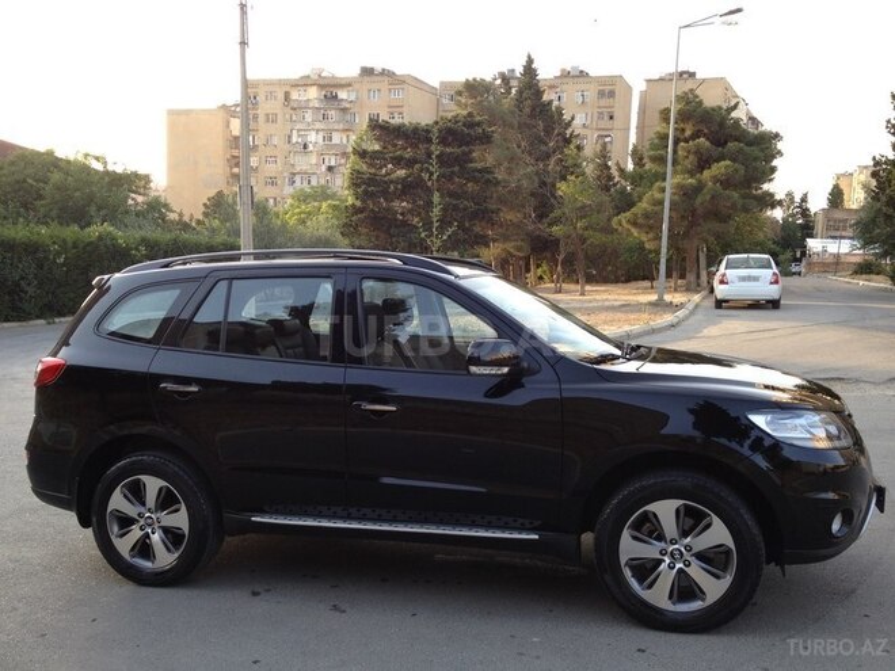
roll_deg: -3.0
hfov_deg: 52.6
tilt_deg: -7.4
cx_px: 448
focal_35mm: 35
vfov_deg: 40.7
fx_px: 905
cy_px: 336
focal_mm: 4.28
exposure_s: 1/127
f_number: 2.4
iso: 50
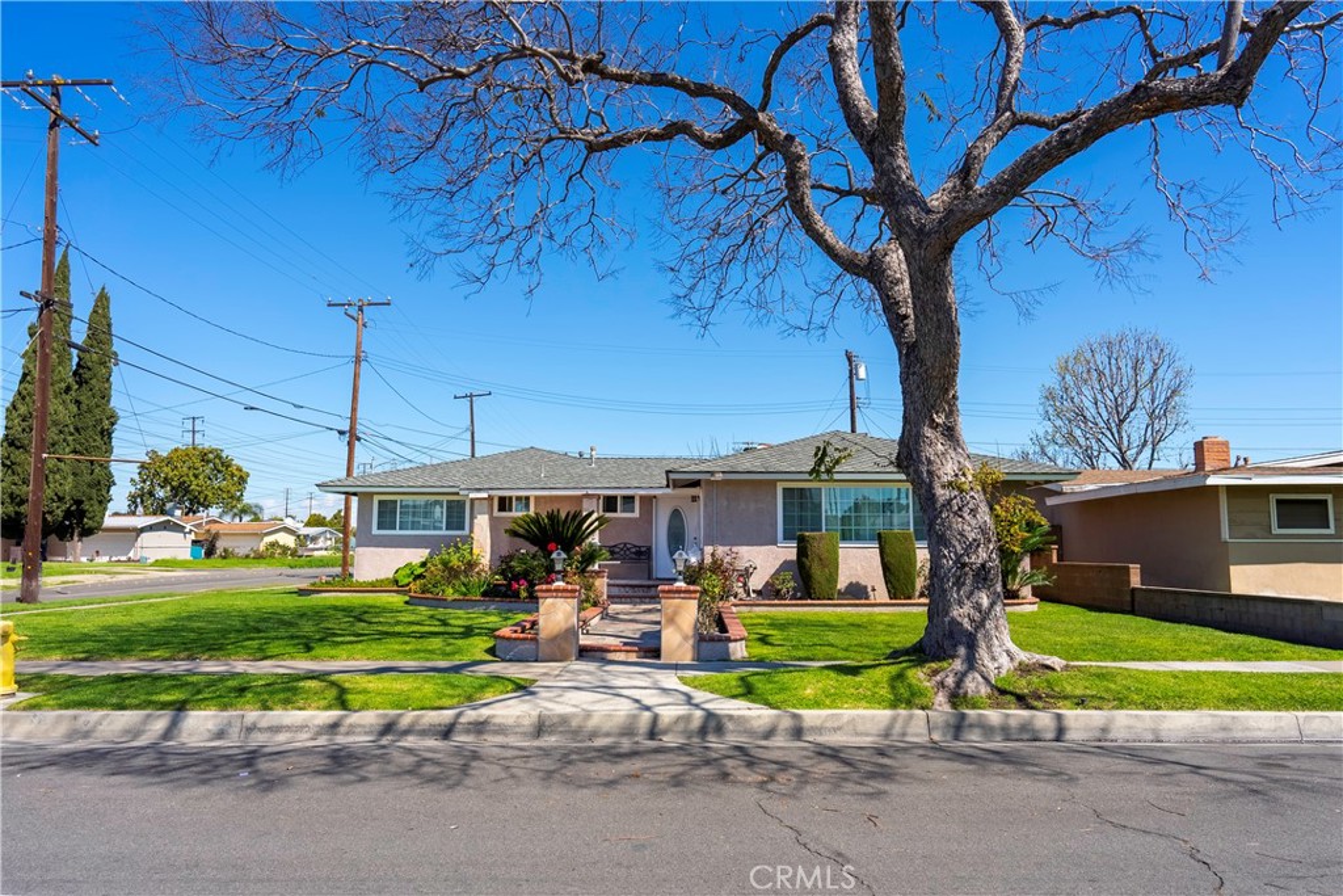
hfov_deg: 73.7
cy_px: 448
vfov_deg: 53.1
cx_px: 672
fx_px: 895
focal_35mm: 24
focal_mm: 24
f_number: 9
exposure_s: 1/2000
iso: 160
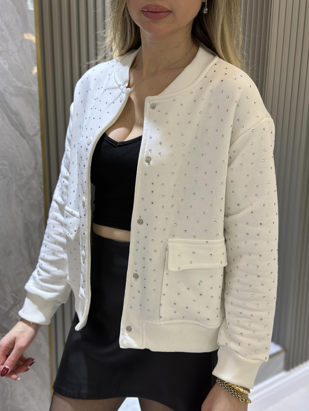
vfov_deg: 39.7
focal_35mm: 48
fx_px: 571
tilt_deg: -17.1
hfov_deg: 30.3
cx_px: 154
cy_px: 206
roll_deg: -0.8
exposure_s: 1/50
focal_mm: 6.86
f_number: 1.78
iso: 100
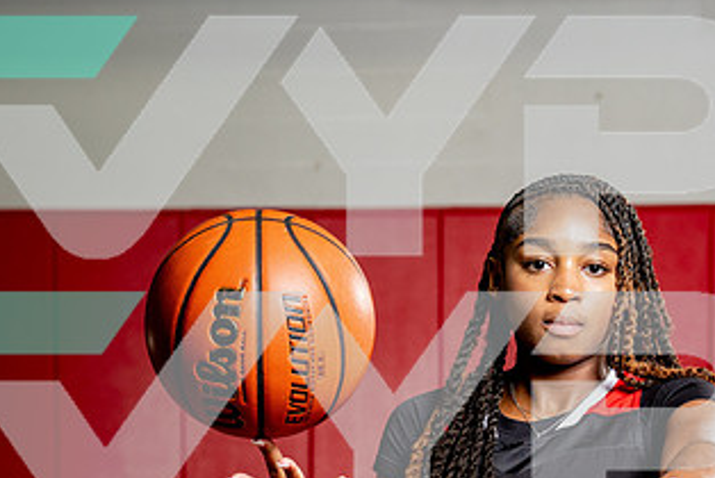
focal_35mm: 124
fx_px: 2465
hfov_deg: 16.5
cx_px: 487
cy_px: 413
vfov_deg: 11.0
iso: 400
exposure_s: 1/250
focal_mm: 65
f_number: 5.6
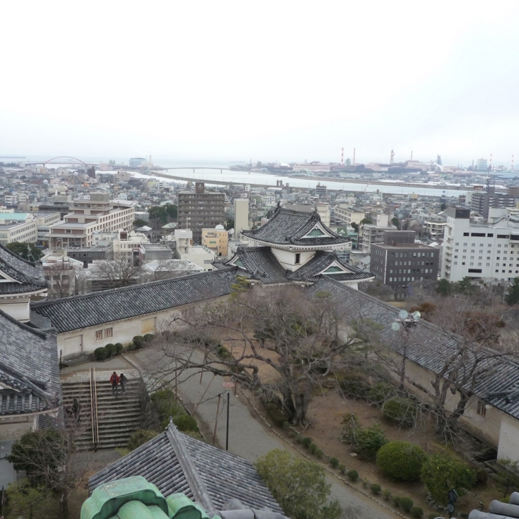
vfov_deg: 46.0
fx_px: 611
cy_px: 260
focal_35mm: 36
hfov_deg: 46.0
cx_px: 242
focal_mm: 5.3
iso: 160
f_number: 3.4
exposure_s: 1/400
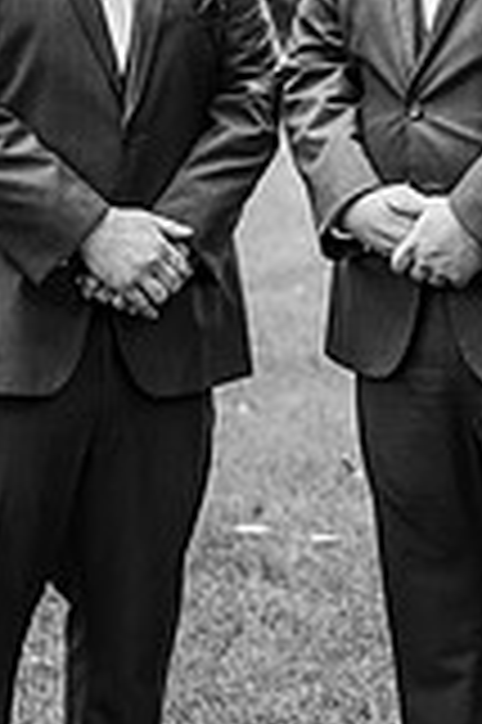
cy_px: 207
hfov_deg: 8.5
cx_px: 291
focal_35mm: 162
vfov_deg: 12.7
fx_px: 3260
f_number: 2.8
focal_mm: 58
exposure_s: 1/1000
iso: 500
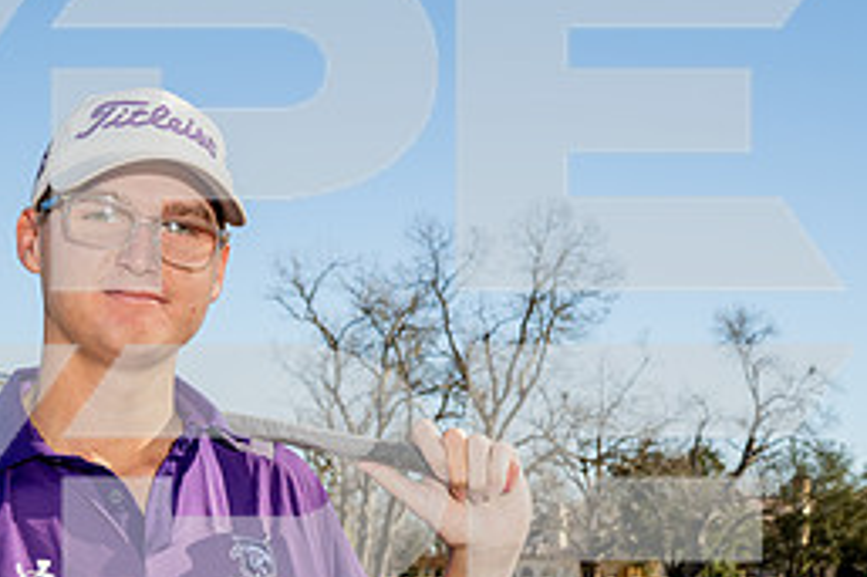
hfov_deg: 24.5
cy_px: 525
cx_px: -3
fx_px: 1901
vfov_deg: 17.0
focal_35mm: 79
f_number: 7.1
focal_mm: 35
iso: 64
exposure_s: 1/250
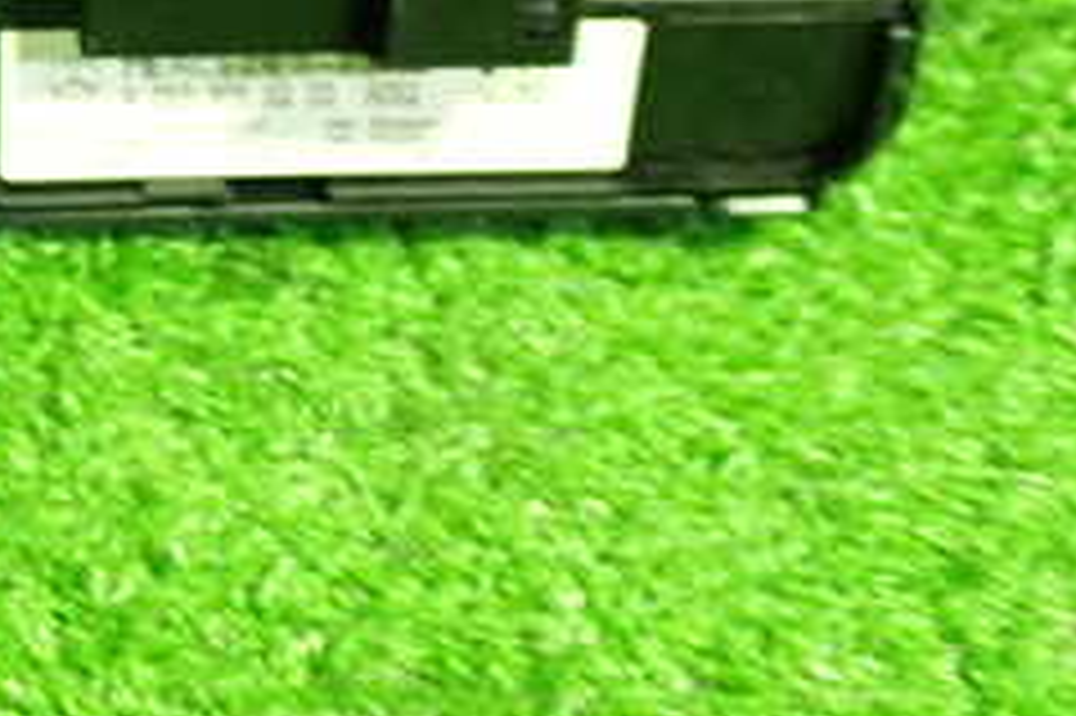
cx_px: -81
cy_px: -72
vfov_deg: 14.2
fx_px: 2808
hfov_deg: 20.7
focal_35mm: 94
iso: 800
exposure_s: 1/25
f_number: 2.5
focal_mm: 6.37
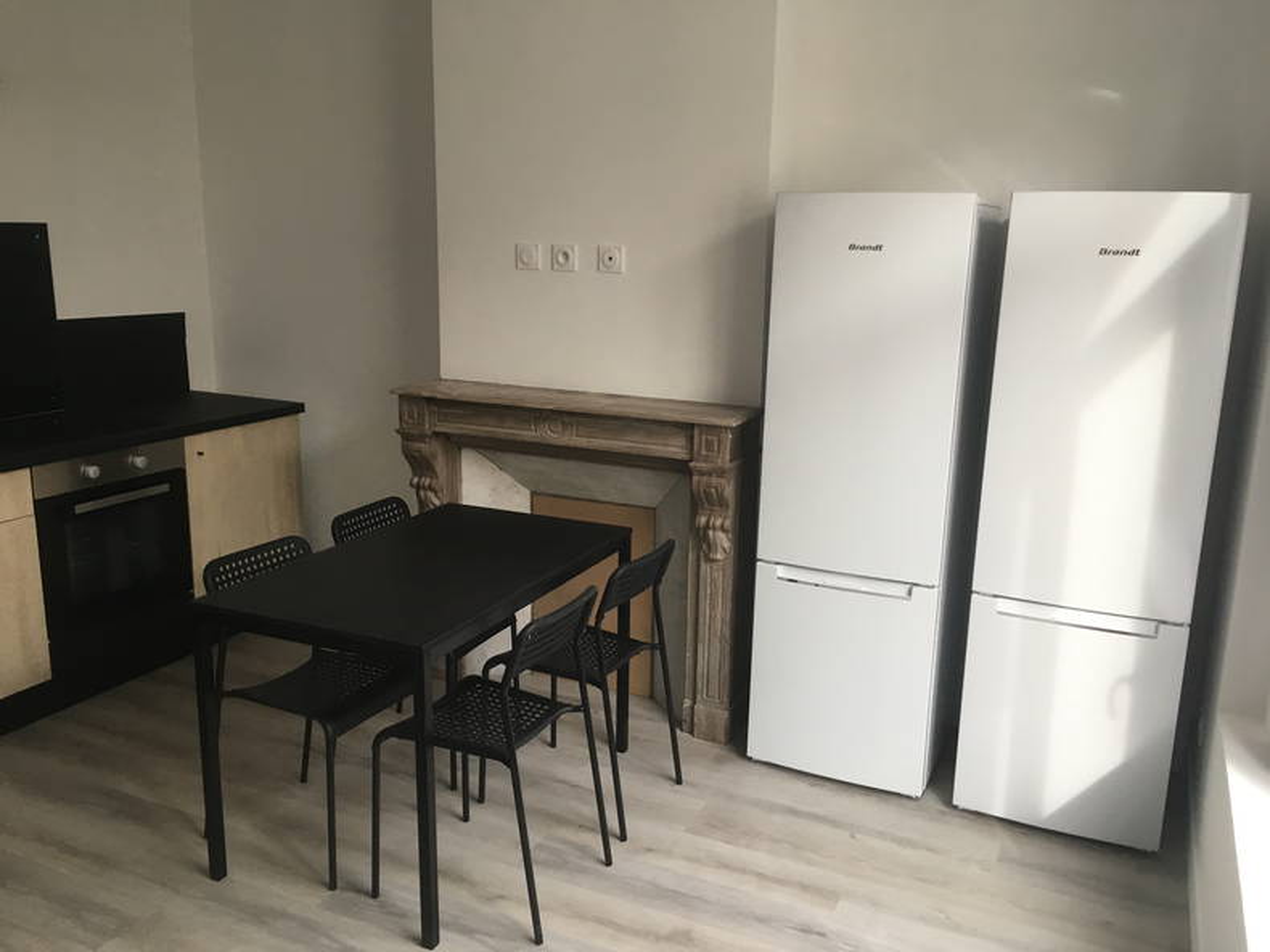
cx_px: 635
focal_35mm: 29
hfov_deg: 61.7
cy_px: 476
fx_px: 1064
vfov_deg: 48.2
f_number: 2.2
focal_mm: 4.15
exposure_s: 1/33
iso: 32
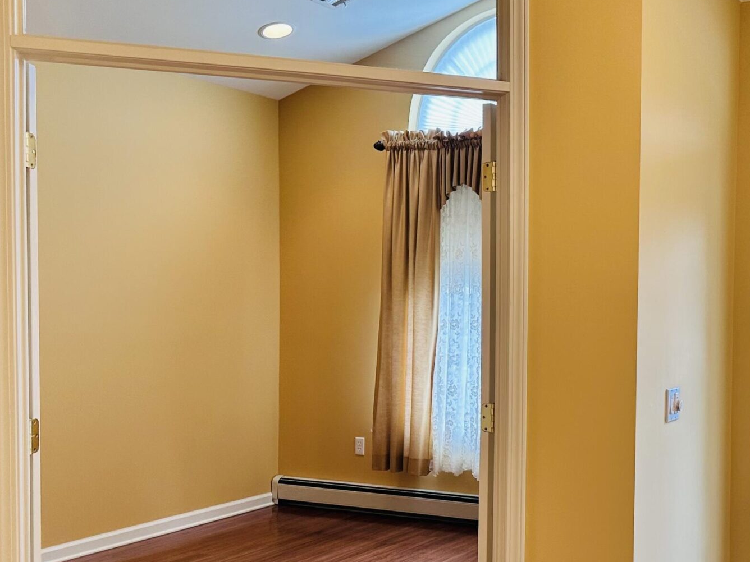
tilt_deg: -2.0
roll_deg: -1.0
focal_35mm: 46
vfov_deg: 31.5
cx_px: 615
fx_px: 997
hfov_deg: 39.4
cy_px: 324
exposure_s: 1/120
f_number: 1.78
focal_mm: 6.86
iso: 125
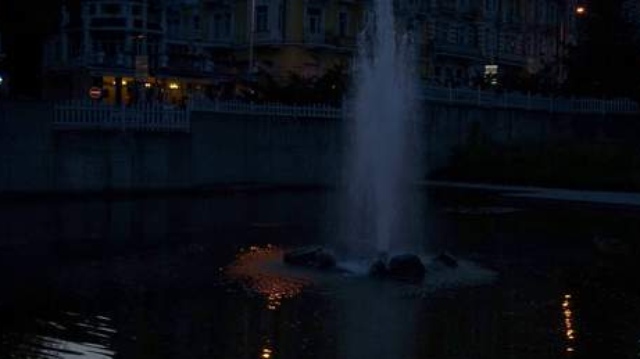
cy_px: 200
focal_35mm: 56
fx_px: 950
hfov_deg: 37.1
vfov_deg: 21.4
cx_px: 391
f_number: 2.8
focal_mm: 7.8
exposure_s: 1/60
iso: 200
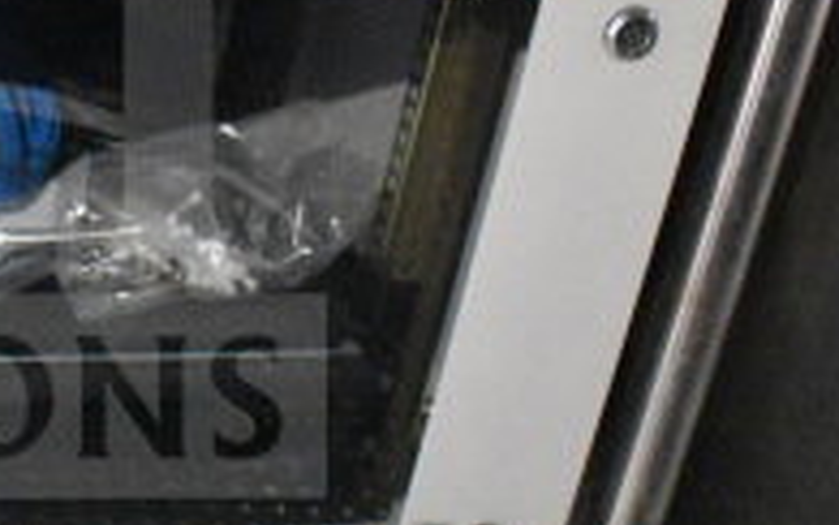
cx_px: -159
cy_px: 157
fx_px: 1967
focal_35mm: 86
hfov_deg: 22.3
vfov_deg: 15.2
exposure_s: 1/30
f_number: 3.5
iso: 12800
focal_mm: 18
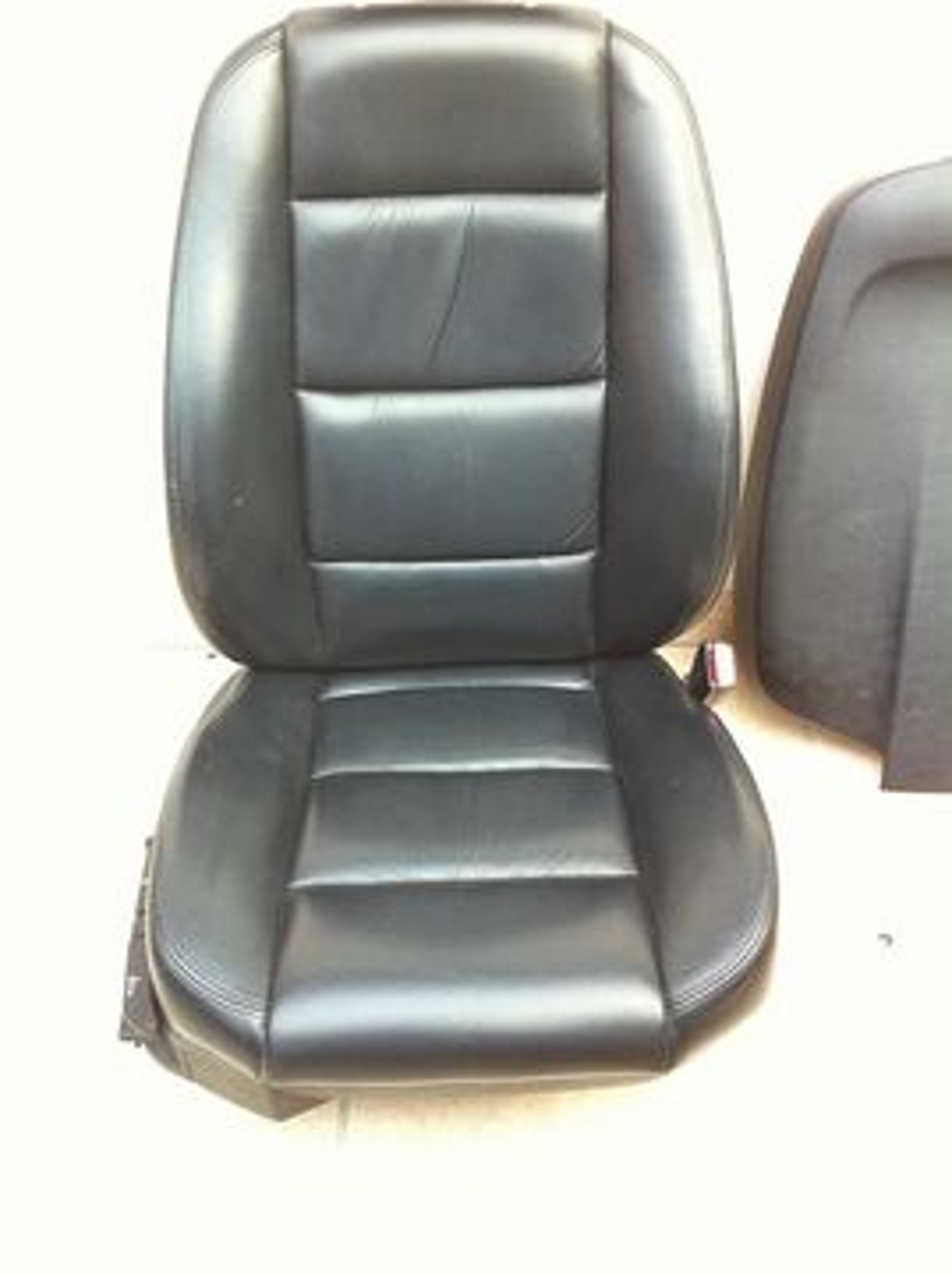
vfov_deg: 52.7
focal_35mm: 35
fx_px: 1286
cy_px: 637
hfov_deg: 40.6
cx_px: 476
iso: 200
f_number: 2.8
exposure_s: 1/15
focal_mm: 3.85
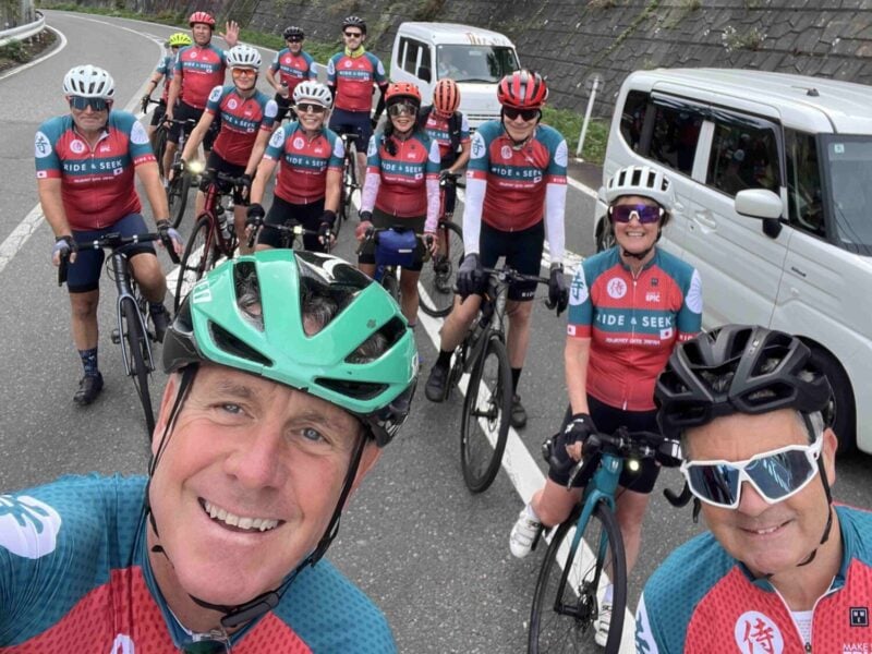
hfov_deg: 73.9
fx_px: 579
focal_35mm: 23
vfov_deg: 58.9
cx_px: 436
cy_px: 327
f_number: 2.2
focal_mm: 2.71
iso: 25
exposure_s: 1/121
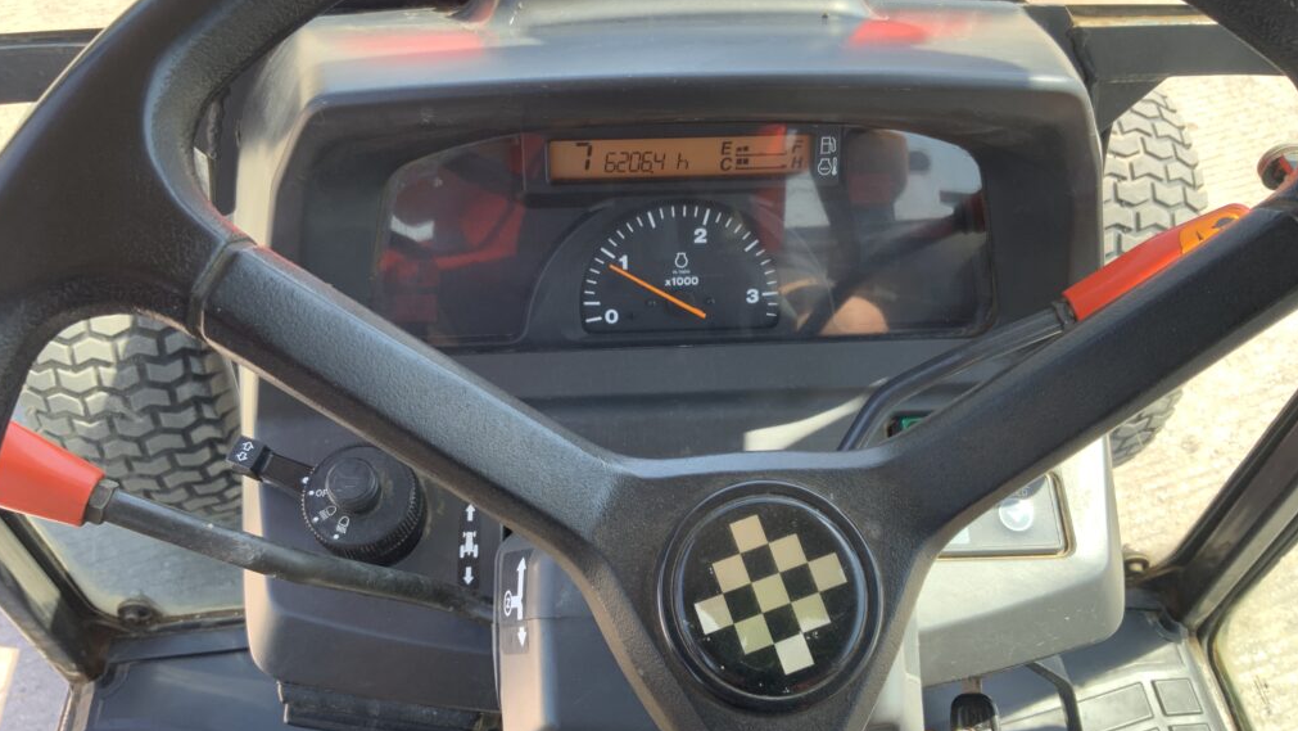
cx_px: 643
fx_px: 1102
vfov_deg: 36.7
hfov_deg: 61.0
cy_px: 344
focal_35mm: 32
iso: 20
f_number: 1.8
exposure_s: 1/122
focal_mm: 3
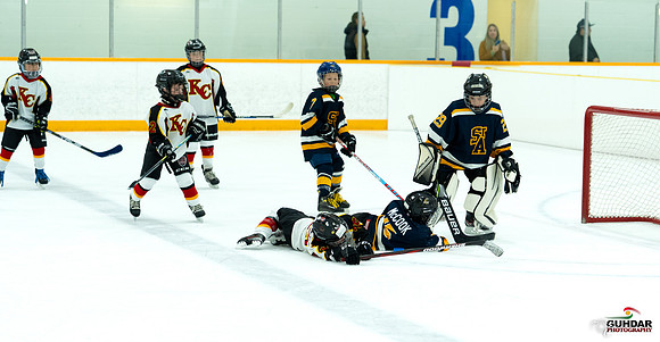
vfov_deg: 10.6
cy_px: 220
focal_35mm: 107
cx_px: 330
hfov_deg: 20.3
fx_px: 1839
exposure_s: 1/1000
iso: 2000
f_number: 2.2
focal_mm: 62
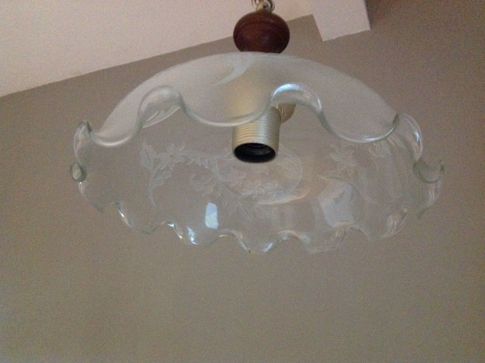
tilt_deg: +23.1
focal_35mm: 35
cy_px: 182
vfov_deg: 40.6
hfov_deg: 52.7
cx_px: 242
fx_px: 490
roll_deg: -1.4
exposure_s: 1/15
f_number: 2.4
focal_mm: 4.28
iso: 800
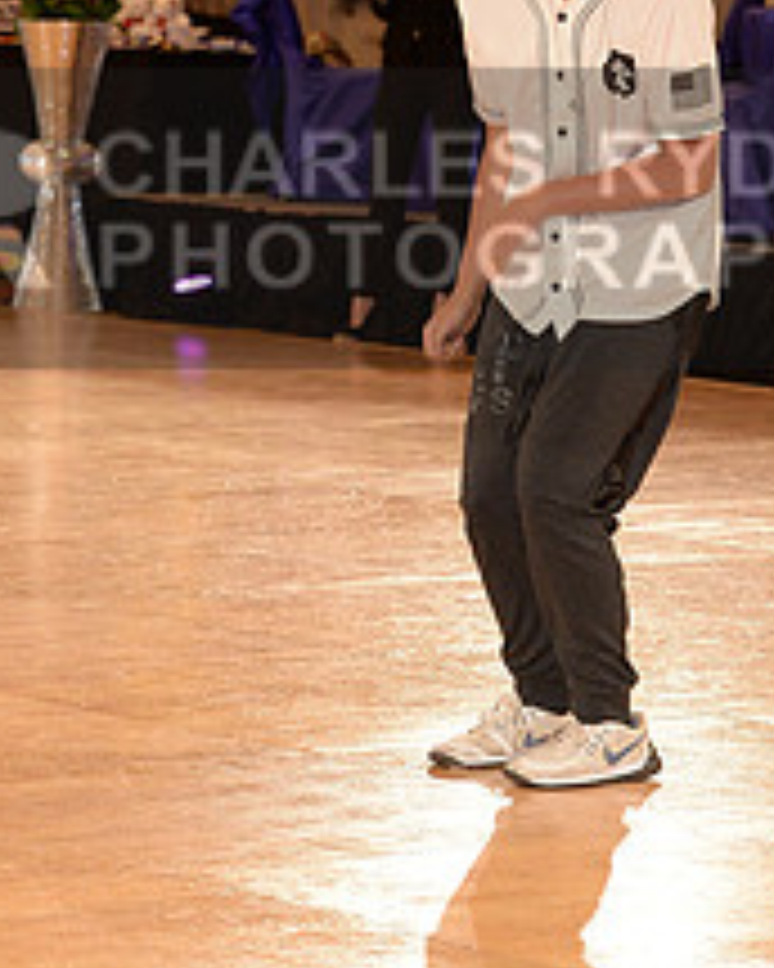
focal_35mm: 228
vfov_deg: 8.5
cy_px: 221
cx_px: 371
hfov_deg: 6.8
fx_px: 6529
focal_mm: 90
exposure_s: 1/250
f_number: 4.5
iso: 1600
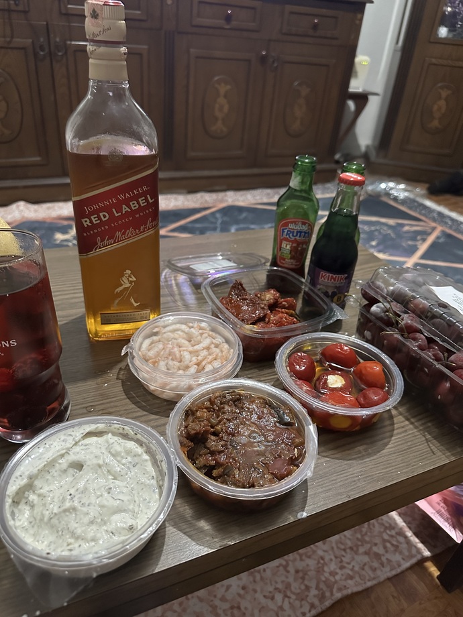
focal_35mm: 24
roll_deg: -6.1
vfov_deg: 71.6
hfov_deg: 56.8
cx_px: 232
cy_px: 308
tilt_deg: -32.6
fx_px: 428
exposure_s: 1/40
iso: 1000
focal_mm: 6.86
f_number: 1.78
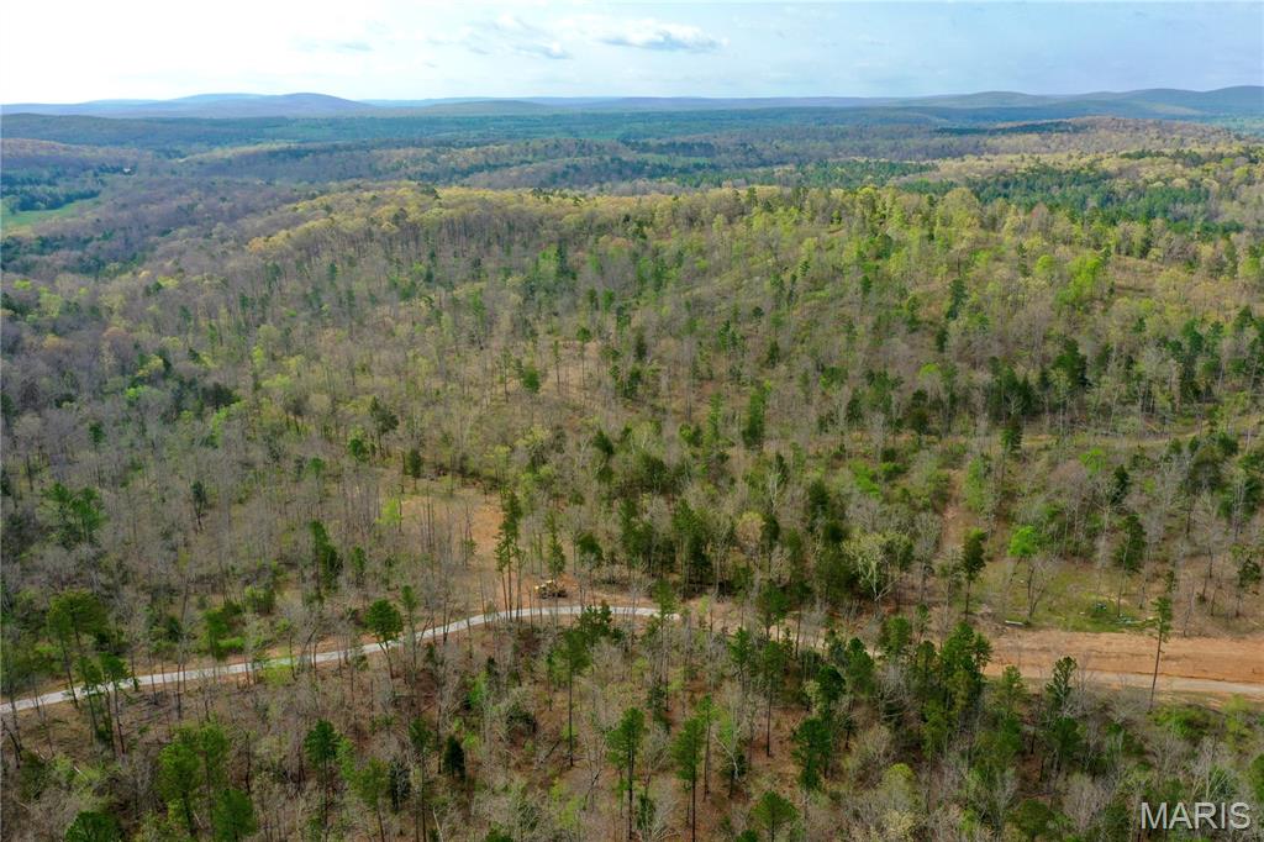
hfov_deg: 65.5
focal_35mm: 28
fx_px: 983
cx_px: 632
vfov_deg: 46.4
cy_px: 421
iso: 100
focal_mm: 10.26
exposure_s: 1/320
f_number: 5
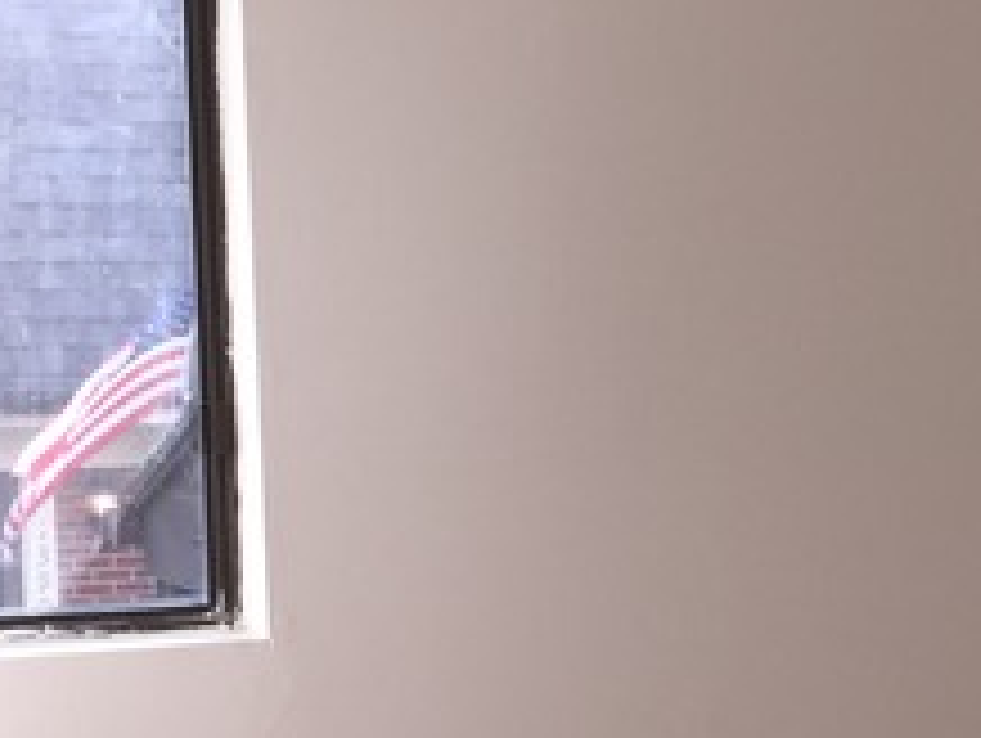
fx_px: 2412
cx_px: 657
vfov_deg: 17.2
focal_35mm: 85
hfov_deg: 22.9
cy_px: 603
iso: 32
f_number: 2.2
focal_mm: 4.15
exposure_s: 1/120
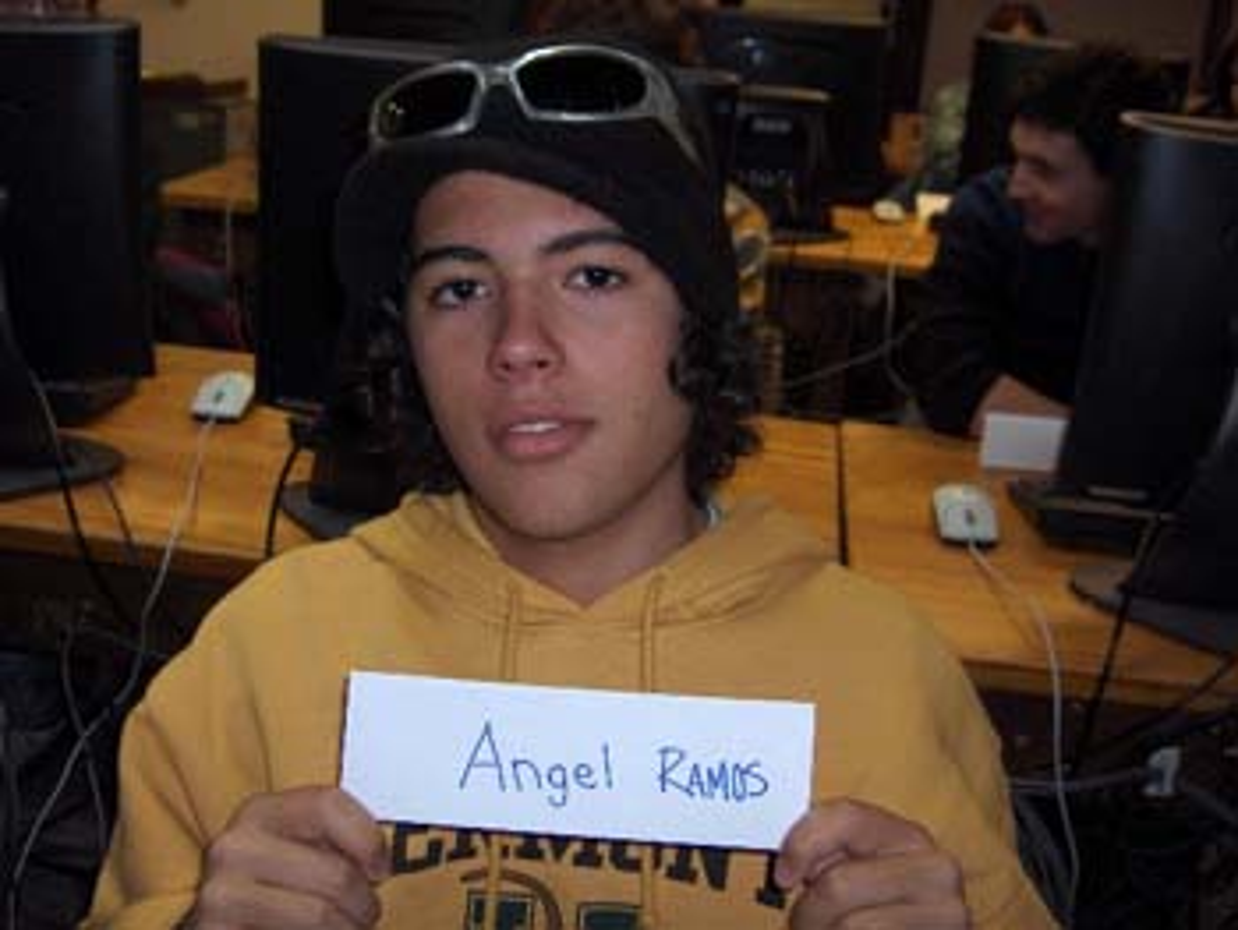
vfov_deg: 36.9
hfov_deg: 47.8
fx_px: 1396
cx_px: 619
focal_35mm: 39
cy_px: 465
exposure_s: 1/60
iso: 100
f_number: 2.8
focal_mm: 8
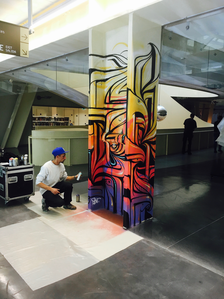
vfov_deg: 61.7
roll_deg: -0.7
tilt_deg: -6.9
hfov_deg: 48.2
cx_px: 112
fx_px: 250
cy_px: 150
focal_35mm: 29
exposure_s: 1/33
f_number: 2.2
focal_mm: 4.15
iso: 100
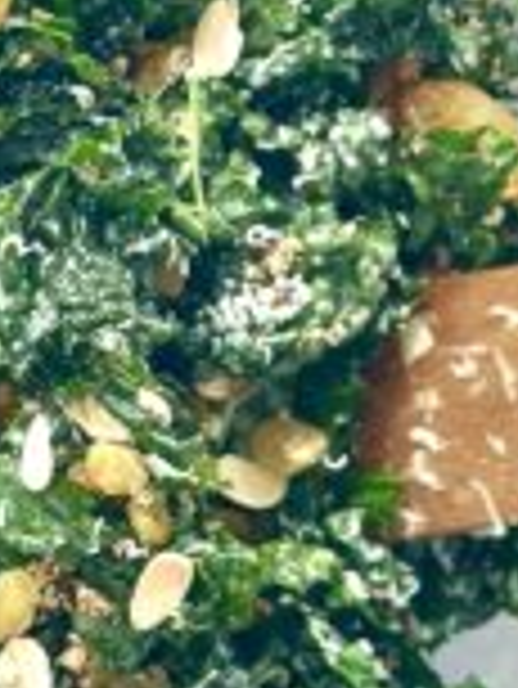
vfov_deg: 12.6
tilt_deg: -83.8
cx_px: 34
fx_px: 3128
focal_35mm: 157
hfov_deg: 9.4
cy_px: 355
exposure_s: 1/734
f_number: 1.78
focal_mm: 6.86
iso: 80
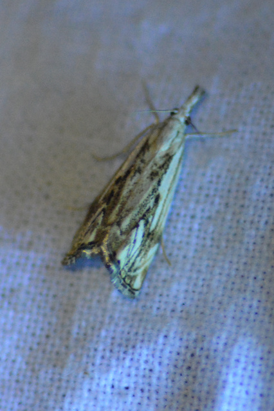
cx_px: 137
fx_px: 1714
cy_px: 206
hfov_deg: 9.1
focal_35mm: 150
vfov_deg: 13.7
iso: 3200
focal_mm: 100
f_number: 4.2
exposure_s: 1/80
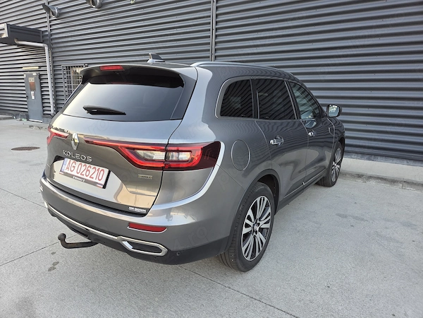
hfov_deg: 73.9
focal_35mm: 23
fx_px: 281
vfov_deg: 58.9
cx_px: 212
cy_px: 159
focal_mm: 5.4
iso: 64
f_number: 1.8
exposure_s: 1/180
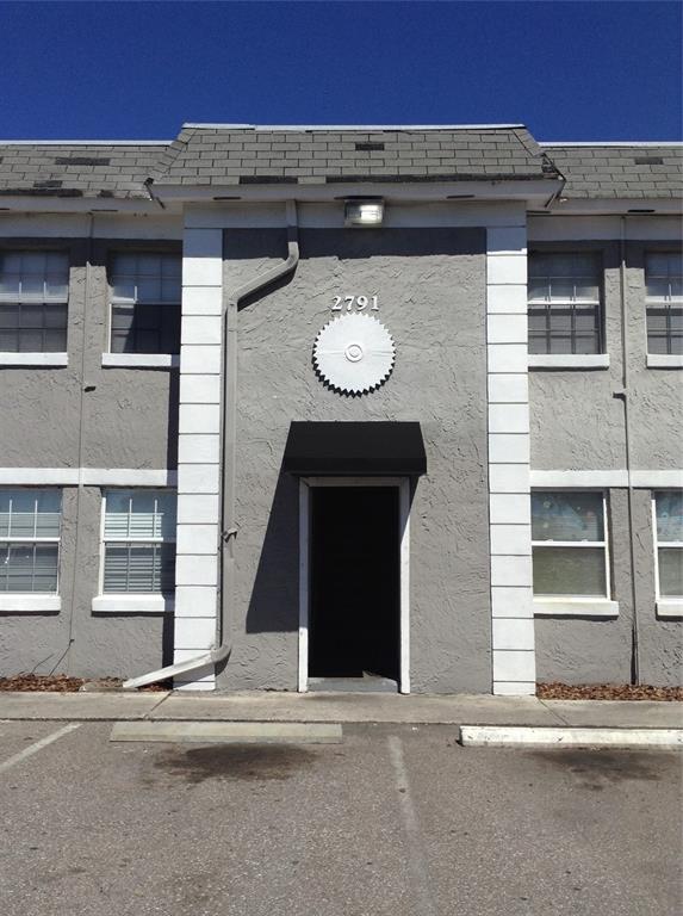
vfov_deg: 55.4
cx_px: 342
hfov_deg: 42.8
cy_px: 458
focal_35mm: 33
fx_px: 871
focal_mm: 3.3
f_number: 2.4
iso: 25
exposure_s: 1/2519
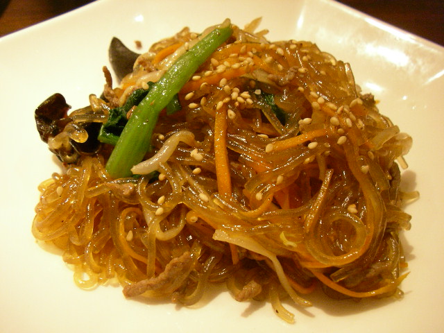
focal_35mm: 38
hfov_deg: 49.0
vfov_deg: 37.7
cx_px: 222
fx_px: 487
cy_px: 166
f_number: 2.9
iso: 200
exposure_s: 1/2.2
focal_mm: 6
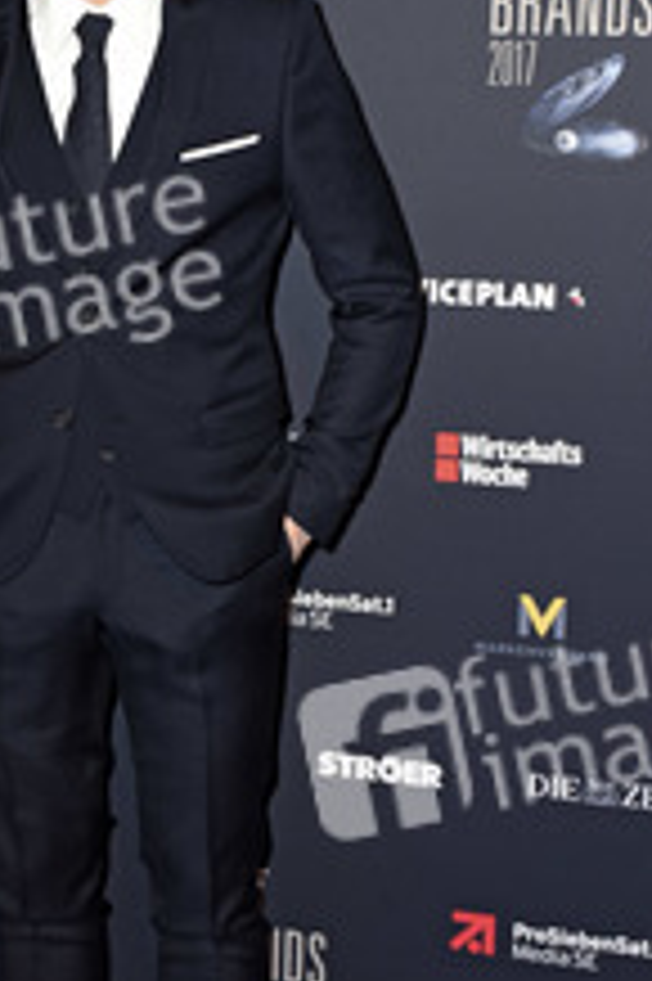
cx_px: 121
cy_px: 508
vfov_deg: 23.1
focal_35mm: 88
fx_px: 2394
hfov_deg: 15.4
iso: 640
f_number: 4.5
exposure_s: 1/160
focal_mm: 32
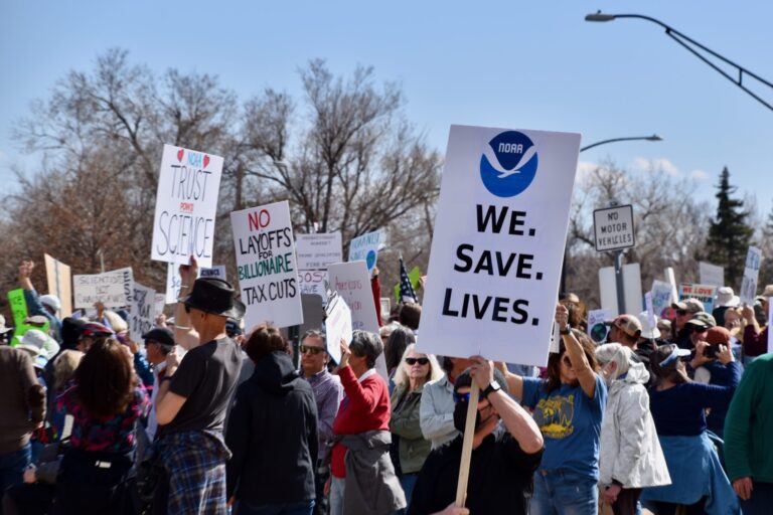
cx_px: 386
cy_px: 258
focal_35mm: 188
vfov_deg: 7.3
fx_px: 4026
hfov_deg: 11.0
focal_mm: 125
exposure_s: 1/500
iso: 100
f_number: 8
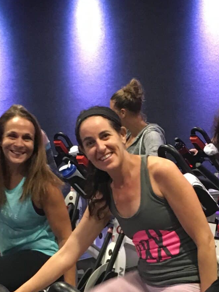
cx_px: 151
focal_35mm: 84
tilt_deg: -7.3
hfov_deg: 17.5
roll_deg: +0.9
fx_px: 709
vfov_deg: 22.8
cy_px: 250
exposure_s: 1/15
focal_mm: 4.15
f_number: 2.2
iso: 250
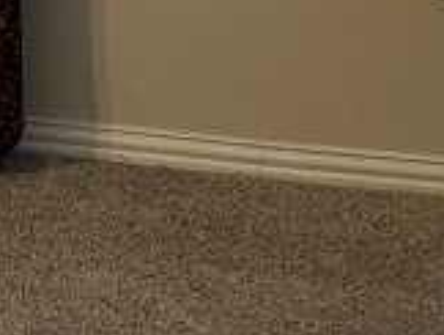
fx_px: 2107
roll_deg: +0.8
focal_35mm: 164
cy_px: -206
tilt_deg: -8.4
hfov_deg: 10.1
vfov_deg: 8.8
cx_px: -710
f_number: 1.6
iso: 100
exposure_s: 1/60
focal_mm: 5.1
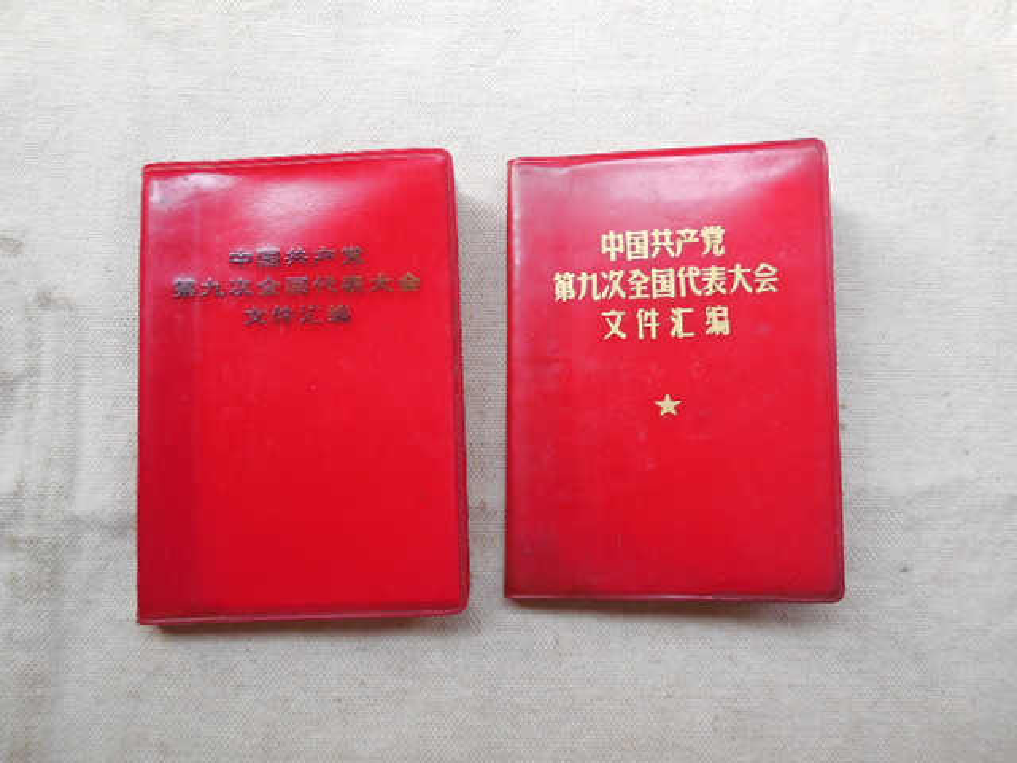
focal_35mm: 30
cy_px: 382
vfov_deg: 46.8
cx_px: 508
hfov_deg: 60.0
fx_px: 881
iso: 400
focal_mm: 5.3
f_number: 3.2
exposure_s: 1/250
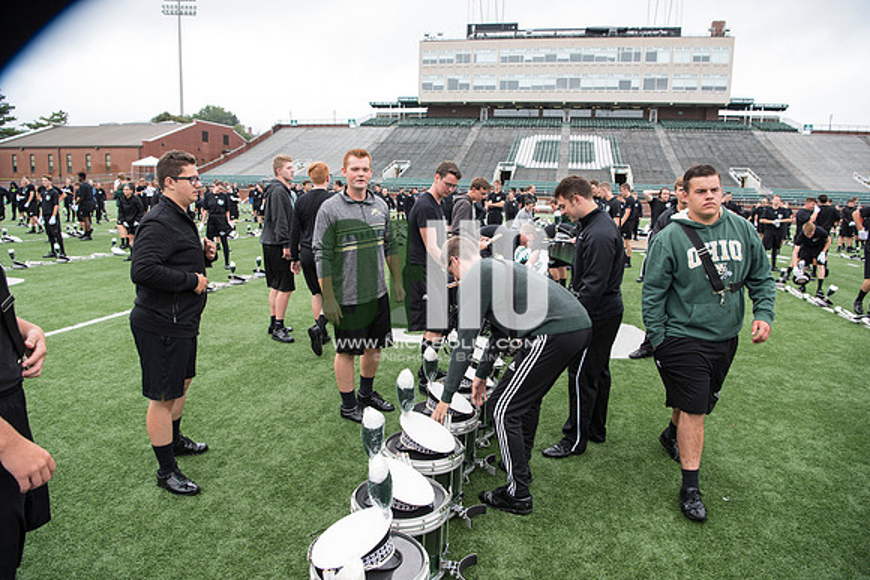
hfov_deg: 73.7
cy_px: 290
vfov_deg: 53.2
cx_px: 435
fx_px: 580
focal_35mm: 24
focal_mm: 24
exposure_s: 1/500
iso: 640
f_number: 5.6
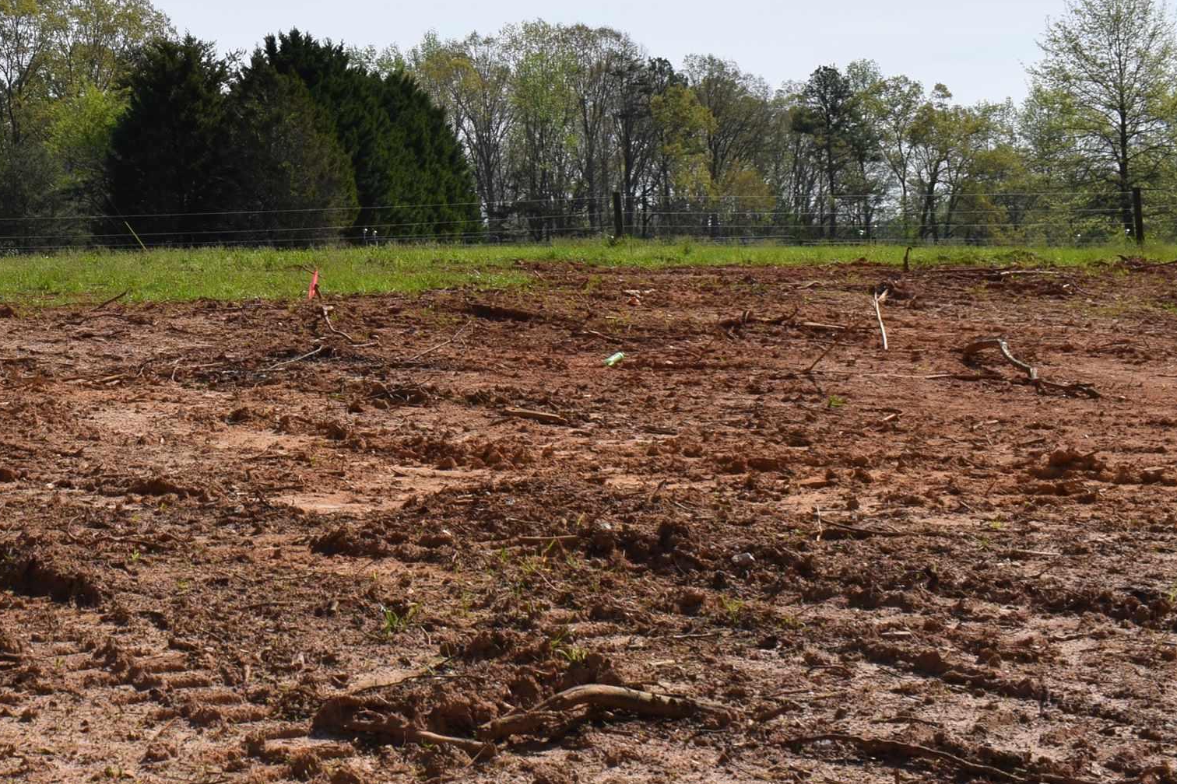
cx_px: 141
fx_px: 2093
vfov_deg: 21.2
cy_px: 321
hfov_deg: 30.2
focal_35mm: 64
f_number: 11
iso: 100
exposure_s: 1/200
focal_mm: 21
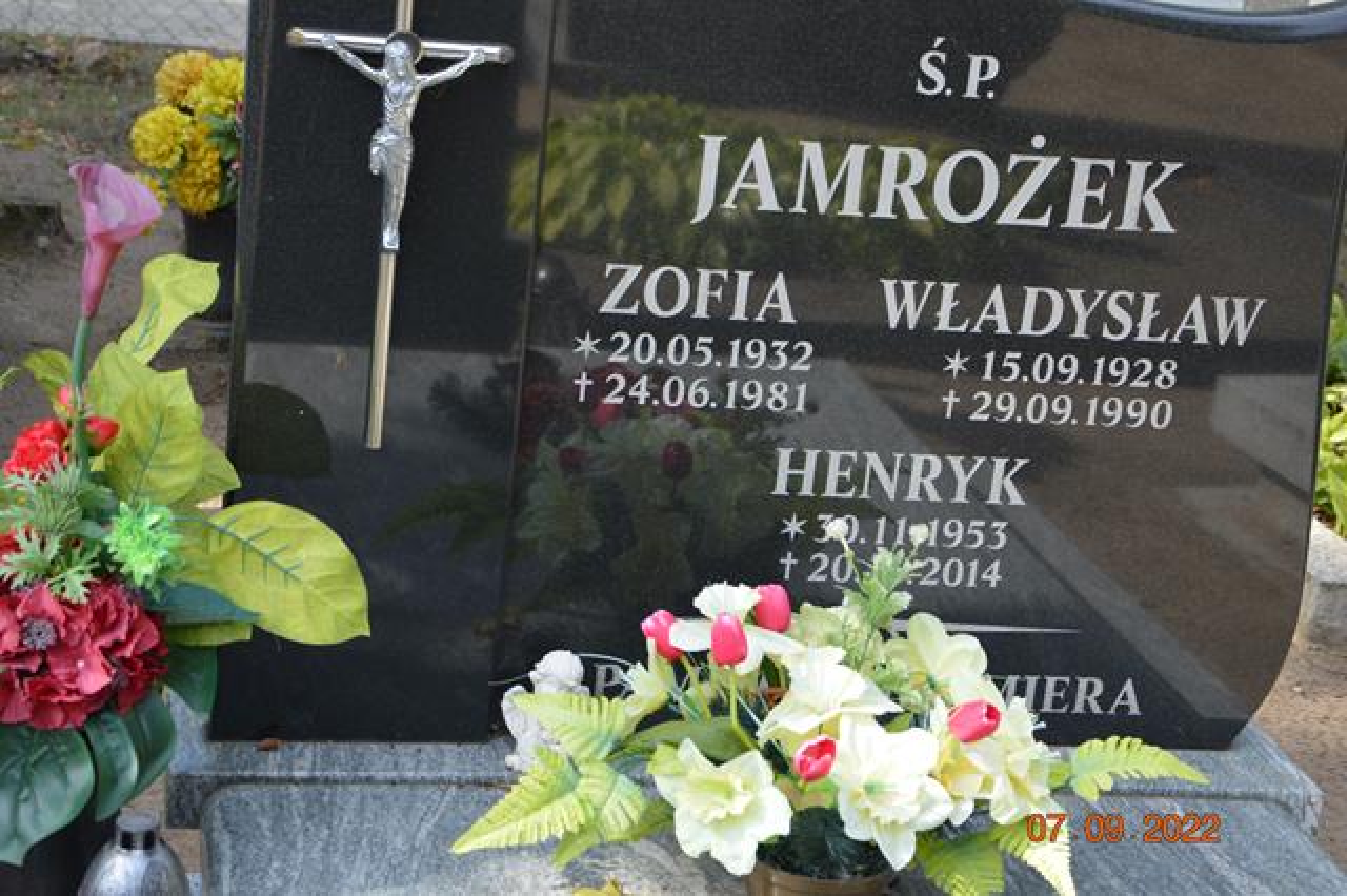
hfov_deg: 29.9
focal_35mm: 68
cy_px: 448
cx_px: 674
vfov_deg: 20.1
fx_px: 2524
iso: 140
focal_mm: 45
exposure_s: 1/125
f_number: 5.6
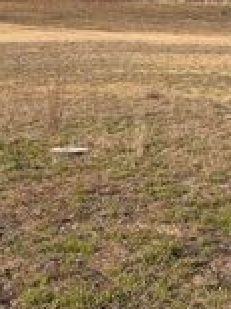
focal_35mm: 104
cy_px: -29
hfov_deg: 14.1
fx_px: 928
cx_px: 177
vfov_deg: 18.2
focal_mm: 6.76
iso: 80
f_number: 1.78
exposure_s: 1/4975
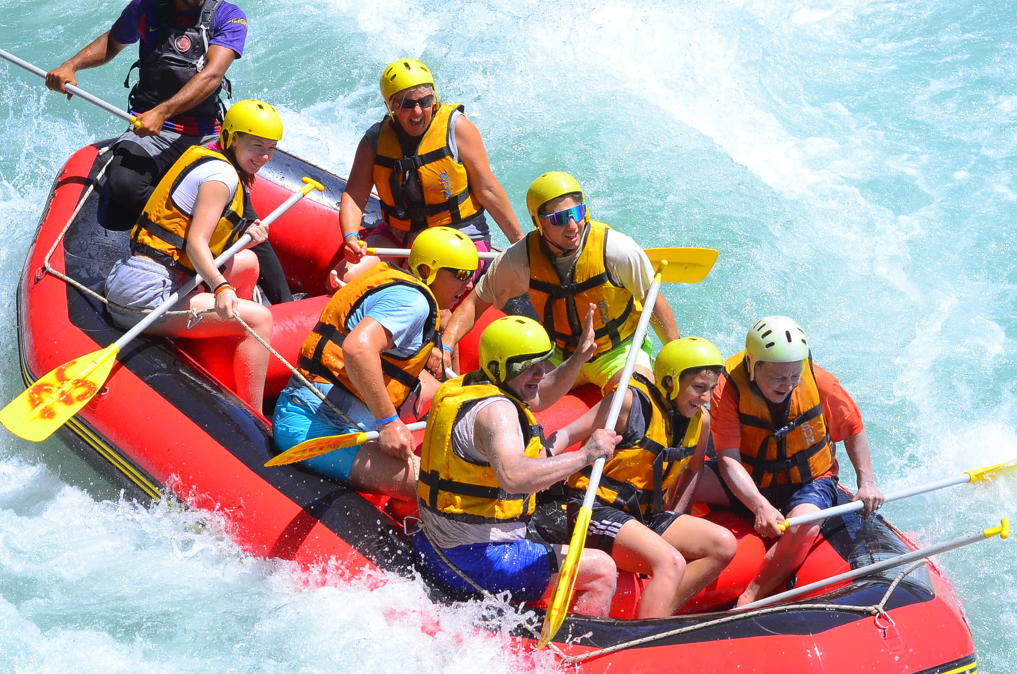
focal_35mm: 292
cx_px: 508
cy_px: 337
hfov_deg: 7.1
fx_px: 8246
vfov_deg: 4.7
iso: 800
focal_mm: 195
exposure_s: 1/800
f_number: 14
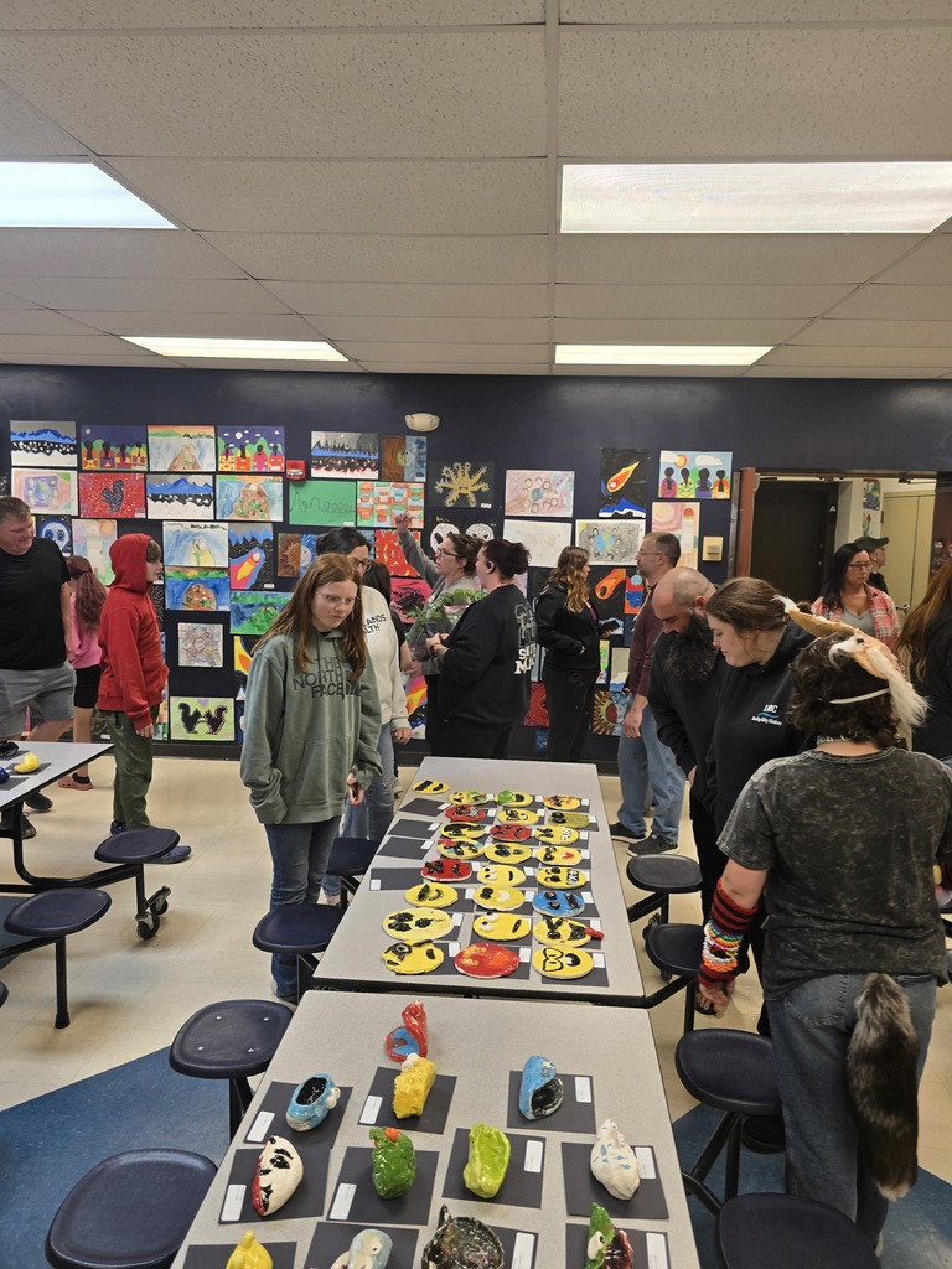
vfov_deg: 73.9
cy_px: 634
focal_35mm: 23
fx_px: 843
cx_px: 476
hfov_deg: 58.9
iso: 64
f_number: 1.7
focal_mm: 6.3
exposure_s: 1/120
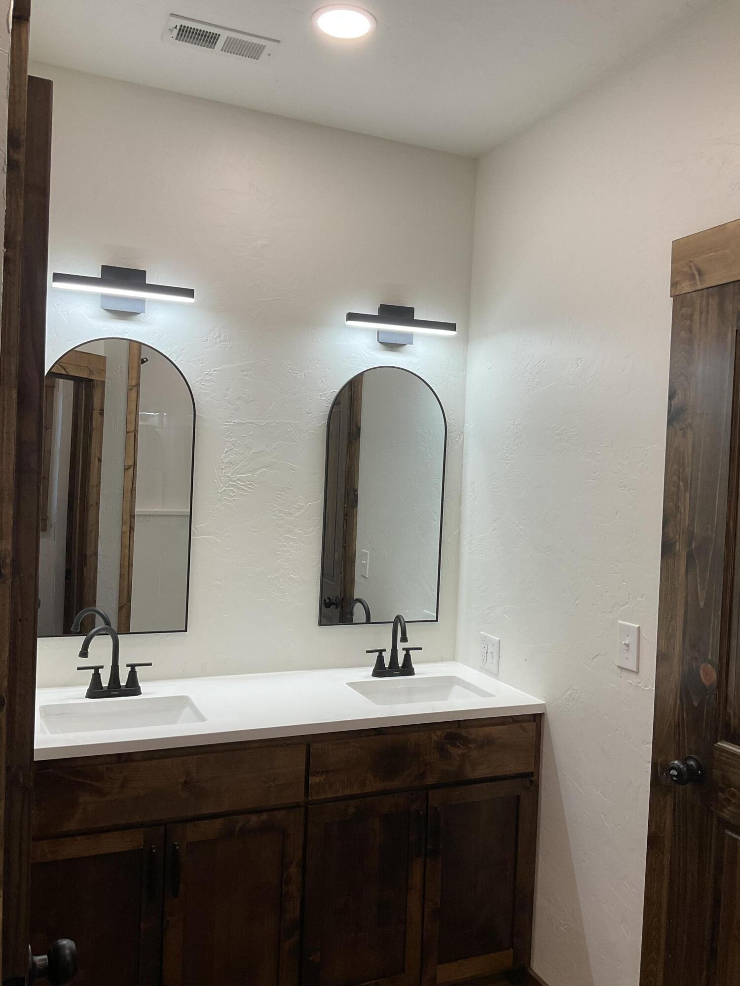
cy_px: 493
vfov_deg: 61.7
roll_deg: -2.9
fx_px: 827
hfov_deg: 48.2
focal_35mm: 29
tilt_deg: -1.0
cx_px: 370
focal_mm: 3
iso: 50
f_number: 1.8
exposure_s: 1/120
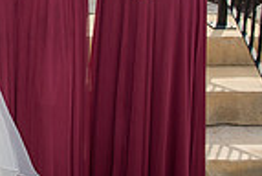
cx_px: -91
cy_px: -50
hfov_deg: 14.4
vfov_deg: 9.9
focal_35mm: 136
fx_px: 992
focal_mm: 32
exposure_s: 1/180
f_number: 4.8
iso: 100
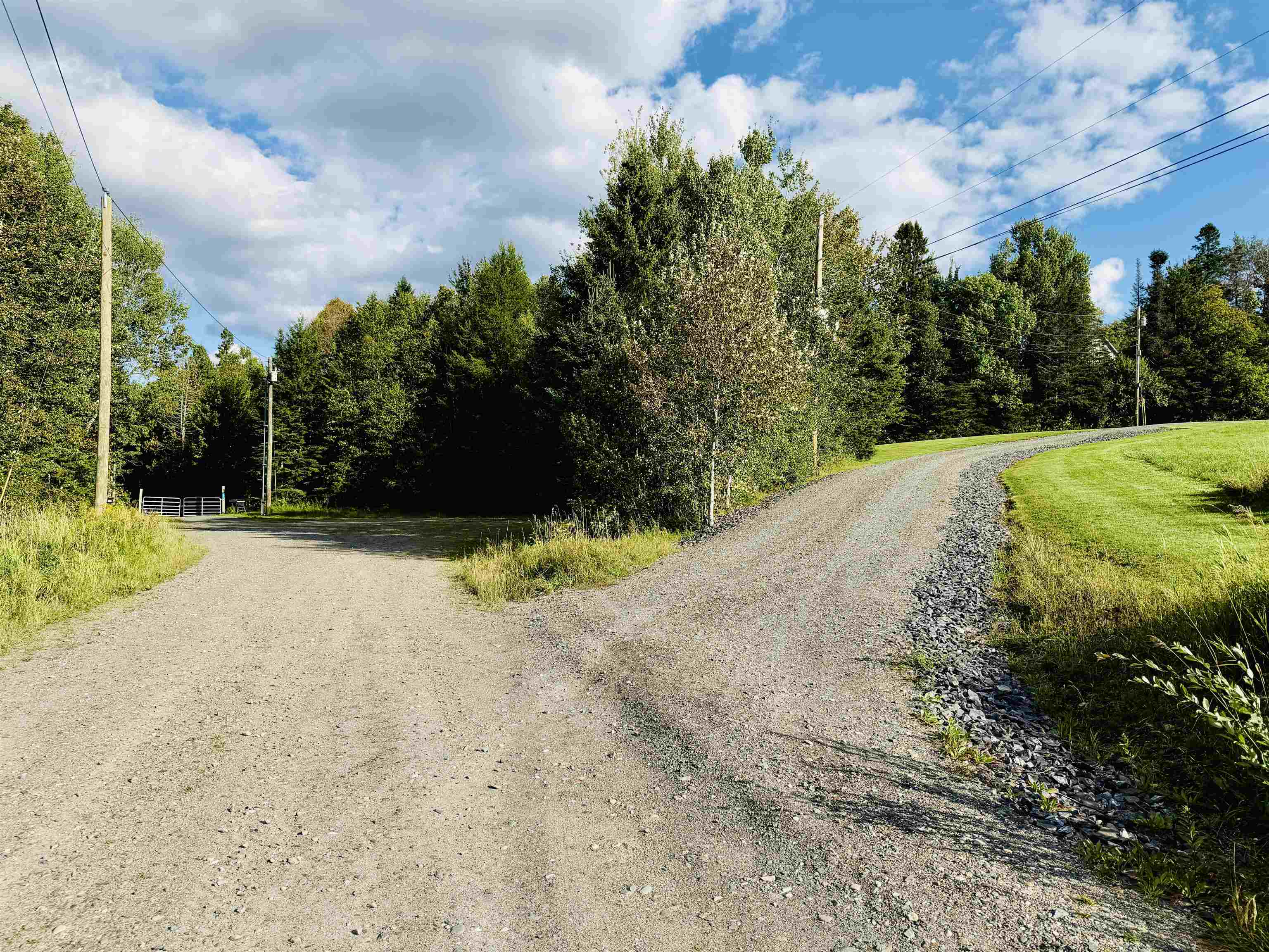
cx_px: 634
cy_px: 476
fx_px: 880
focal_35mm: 24
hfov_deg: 71.6
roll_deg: -1.0
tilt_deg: -0.3
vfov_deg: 56.8
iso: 80
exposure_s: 1/3759
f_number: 1.78
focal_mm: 6.76
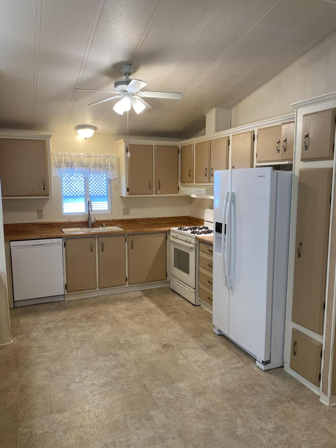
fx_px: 336
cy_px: 224
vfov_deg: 67.3
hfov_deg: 53.1
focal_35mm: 26
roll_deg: +0.5
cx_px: 168
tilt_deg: -6.8
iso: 125
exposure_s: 1/120
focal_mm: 4.25
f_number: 1.8
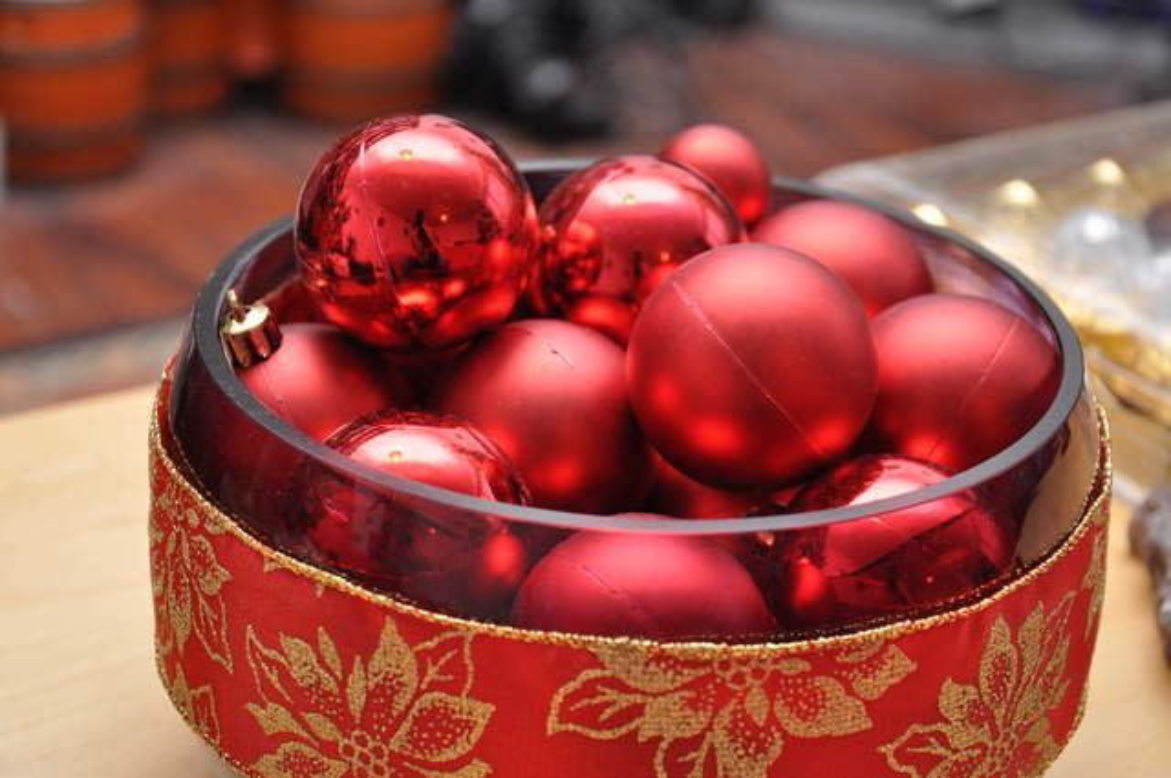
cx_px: 586
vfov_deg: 15.7
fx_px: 2826
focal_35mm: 87
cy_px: 389
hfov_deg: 23.4
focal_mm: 58
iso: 640
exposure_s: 1/60
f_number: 5.3
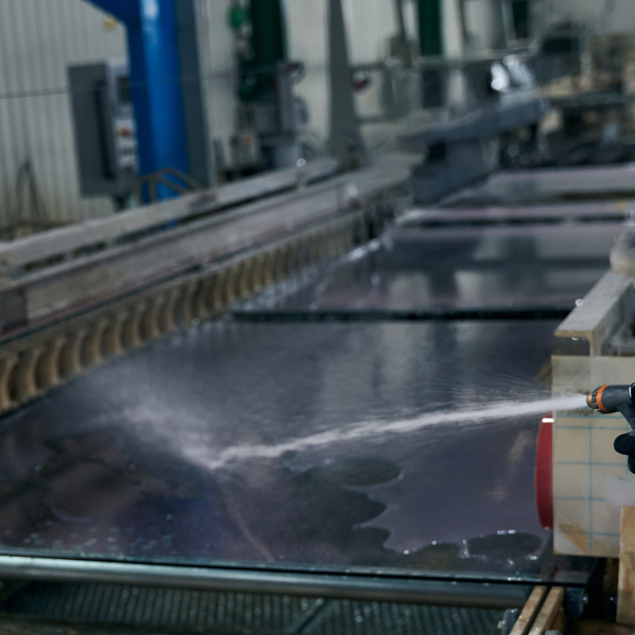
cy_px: 462
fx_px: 1453
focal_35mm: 70
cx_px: 233
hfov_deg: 24.6
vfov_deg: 24.4
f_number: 2.8
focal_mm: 36
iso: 1600
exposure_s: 1/250
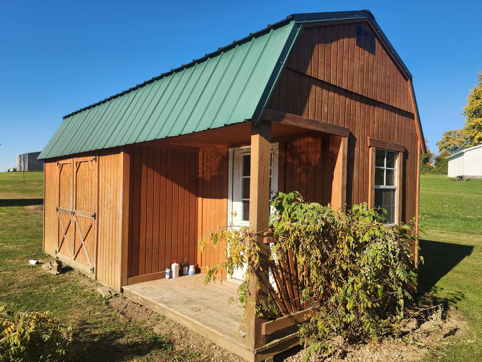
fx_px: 348
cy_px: 183
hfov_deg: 69.4
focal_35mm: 25
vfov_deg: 54.9
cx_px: 232
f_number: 1.8
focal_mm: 6.4
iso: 12
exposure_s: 1/645
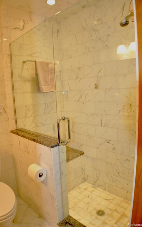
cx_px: 67
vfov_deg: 61.2
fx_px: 192
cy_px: 112
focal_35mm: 31
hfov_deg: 40.6
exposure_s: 1/60
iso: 800
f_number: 3.8
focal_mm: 20
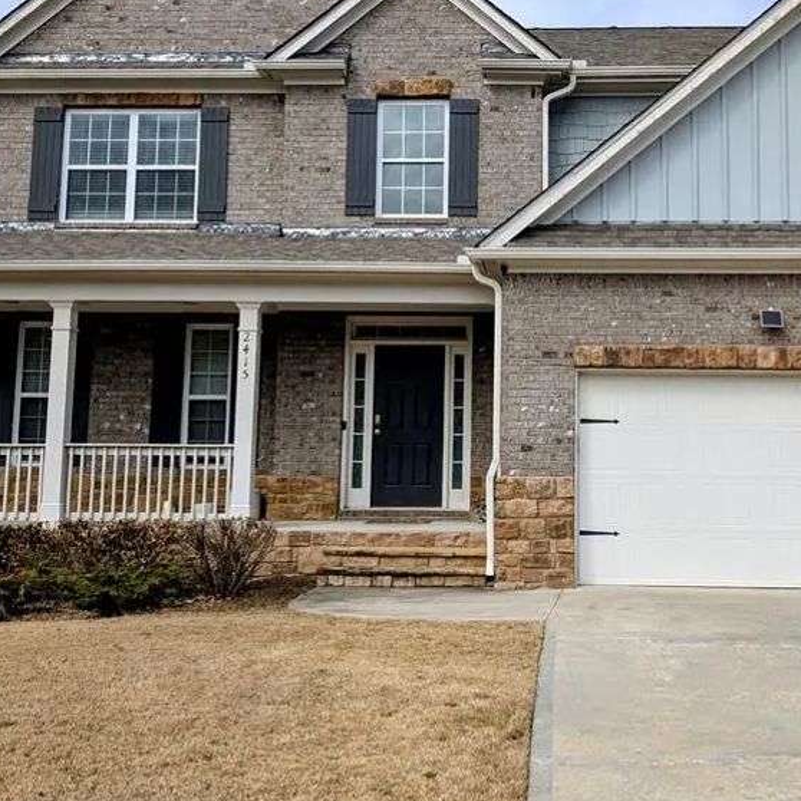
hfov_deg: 42.4
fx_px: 1021
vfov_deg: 42.7
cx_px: 514
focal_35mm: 39
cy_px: 333
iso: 21
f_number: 1.68
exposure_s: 1/887
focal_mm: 6.9
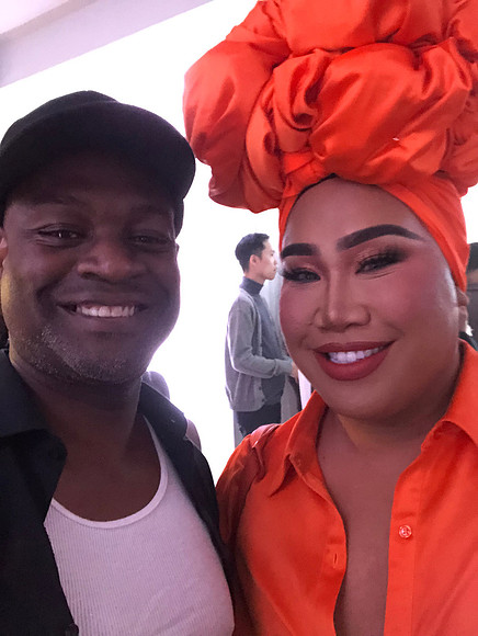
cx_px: 239
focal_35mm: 32
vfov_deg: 56.8
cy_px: 318
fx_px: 588
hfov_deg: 44.2
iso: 800
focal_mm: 2.87
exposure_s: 1/17
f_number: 2.2
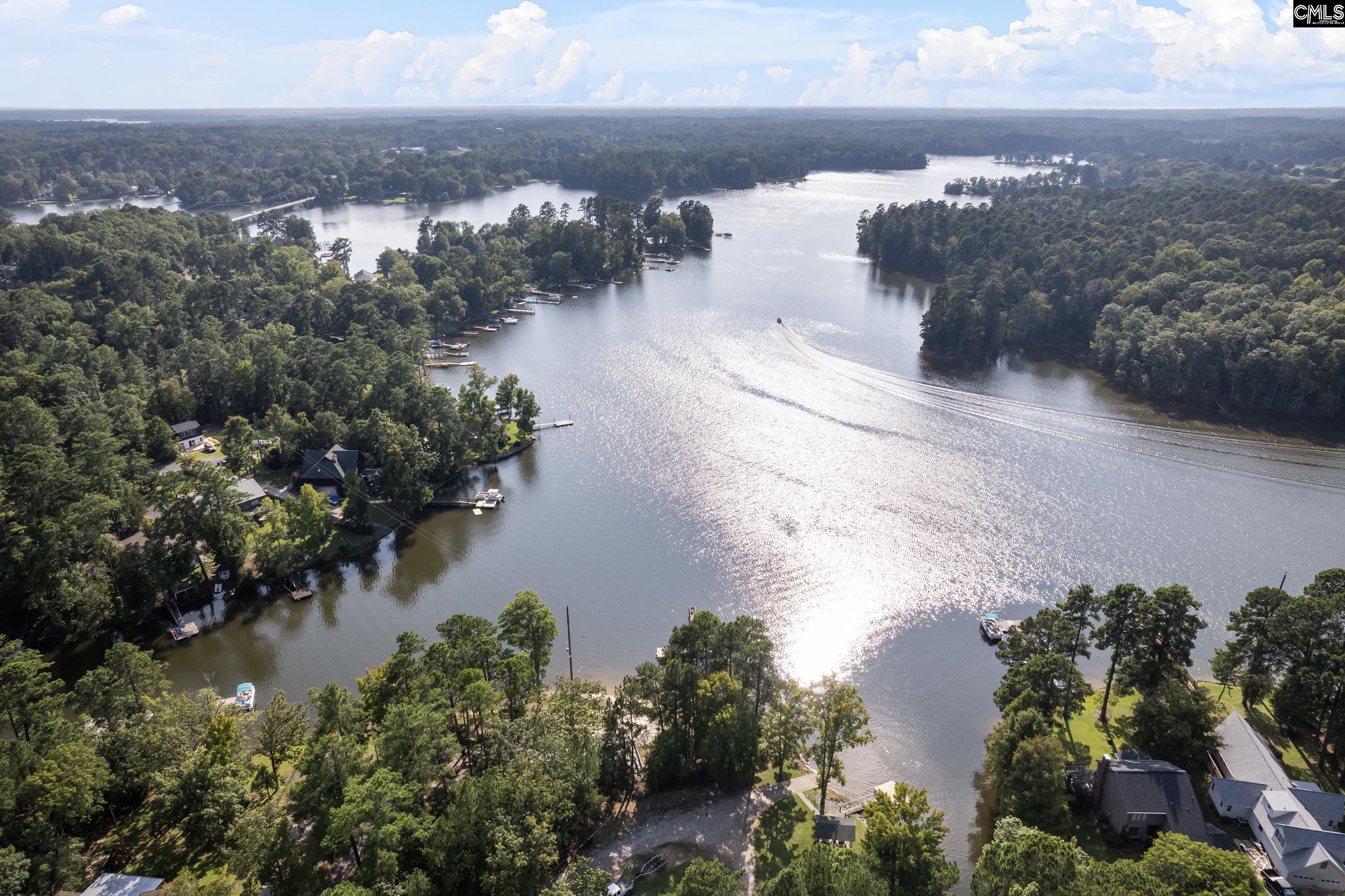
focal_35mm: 22
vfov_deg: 57.2
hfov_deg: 78.6
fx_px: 822
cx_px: 672
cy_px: 448
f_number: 2.8
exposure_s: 1/6400
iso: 100
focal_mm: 8.38
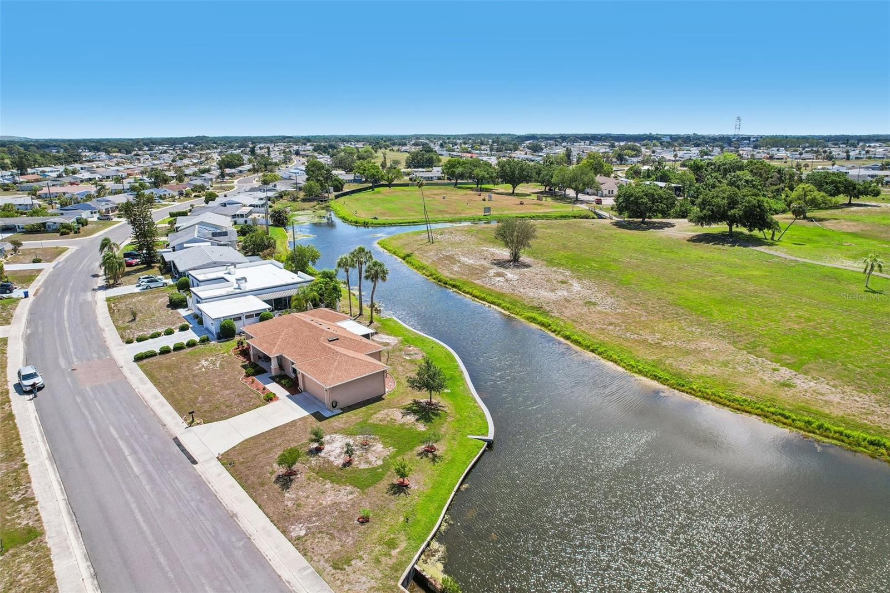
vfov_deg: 57.2
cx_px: 445
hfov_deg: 78.6
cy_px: 296
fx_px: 544
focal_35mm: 22
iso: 140
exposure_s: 1/3200
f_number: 2.8
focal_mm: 8.4
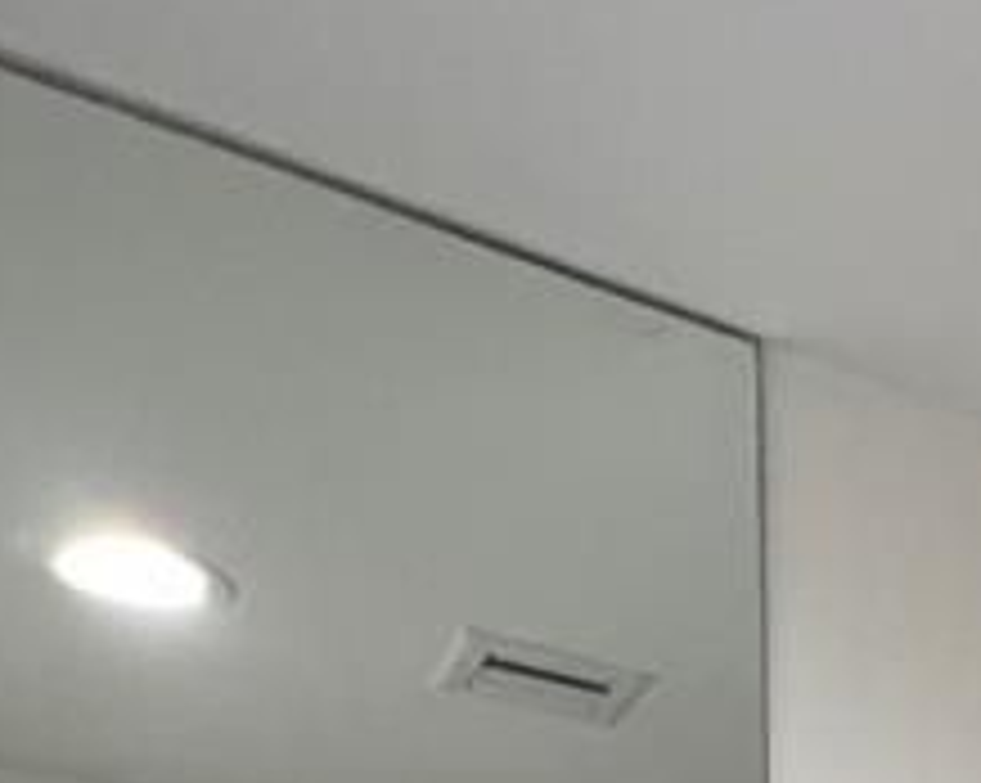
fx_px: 2031
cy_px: 2102
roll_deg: -3.9
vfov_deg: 13.0
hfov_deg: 22.8
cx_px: 1418
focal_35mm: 70
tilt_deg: -15.7
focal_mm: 1.57
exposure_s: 1/60
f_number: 1.8
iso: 400
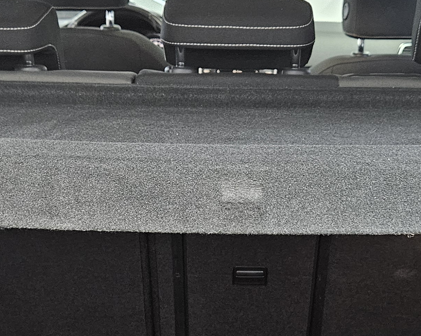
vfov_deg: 20.4
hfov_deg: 25.7
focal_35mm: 74
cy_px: 283
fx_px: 922
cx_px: 230
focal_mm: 5.4
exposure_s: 1/24
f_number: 1.8
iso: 640
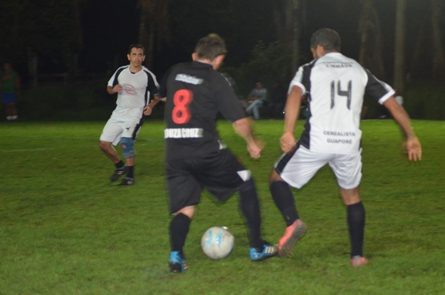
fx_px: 1850
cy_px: 148
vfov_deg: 9.1
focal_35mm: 150
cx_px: 222
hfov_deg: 13.7
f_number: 4
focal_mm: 100
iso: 3200
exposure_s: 1/60
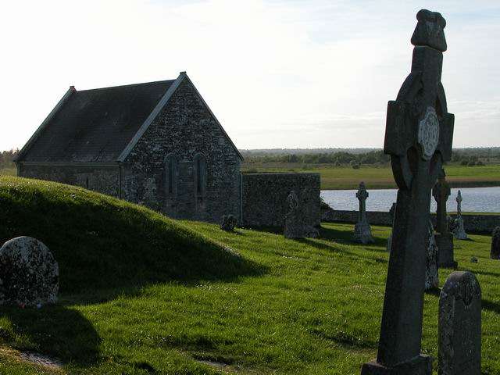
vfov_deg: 23.7
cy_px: 188
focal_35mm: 62
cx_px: 250
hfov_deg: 31.2
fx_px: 896
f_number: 6.4
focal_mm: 15.7
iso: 100
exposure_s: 1/343
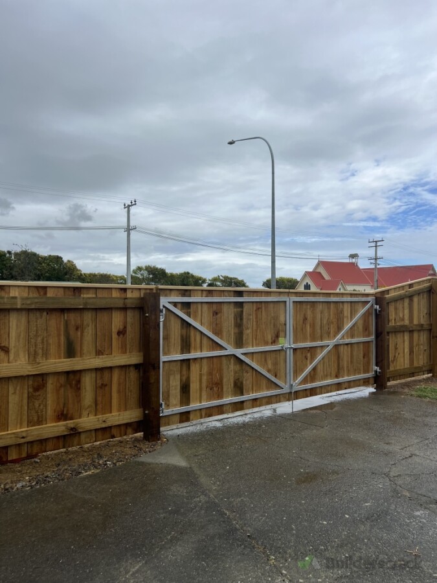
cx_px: 218
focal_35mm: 26
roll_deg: +0.3
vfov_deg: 67.3
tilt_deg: +1.6
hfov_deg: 53.1
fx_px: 438
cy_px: 292
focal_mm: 5.7
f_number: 1.5
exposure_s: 1/6993
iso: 50
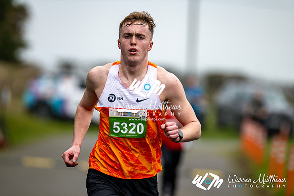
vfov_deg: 3.1
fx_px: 3673
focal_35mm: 450
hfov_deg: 4.6
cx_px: 147
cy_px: 98
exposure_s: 1/1600
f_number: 2.8
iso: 200
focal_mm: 300
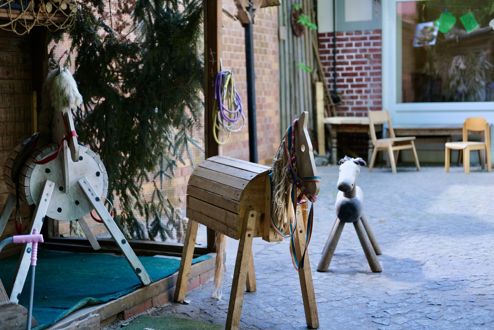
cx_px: 247
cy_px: 165
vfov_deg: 25.5
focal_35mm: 53
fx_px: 727
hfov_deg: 37.5
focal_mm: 35
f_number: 2.2
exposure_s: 1/110
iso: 320
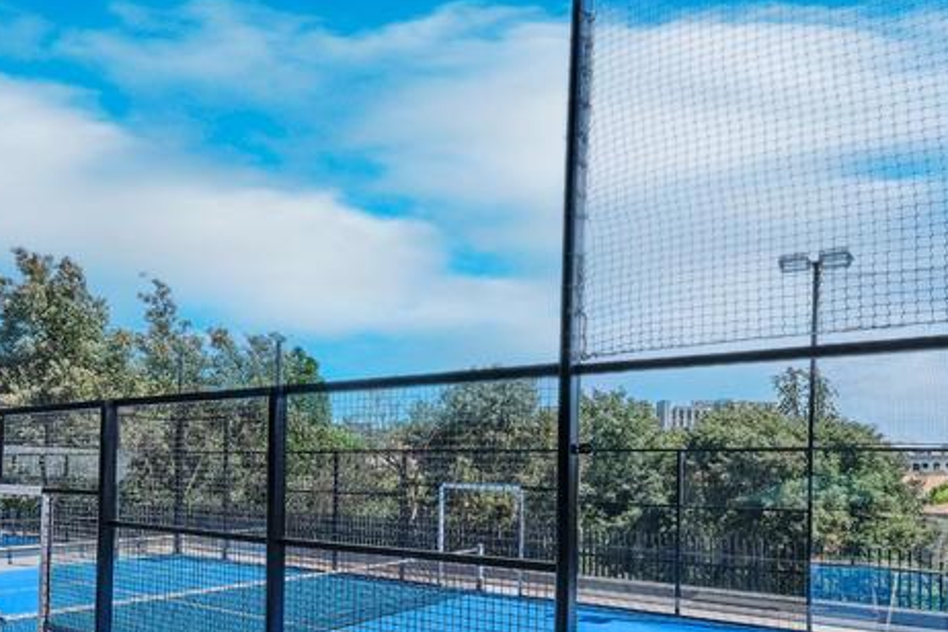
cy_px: 471
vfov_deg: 47.8
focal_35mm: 26
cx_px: 365
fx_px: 685
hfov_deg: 68.5
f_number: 8
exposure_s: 1/2000
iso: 800
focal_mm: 10
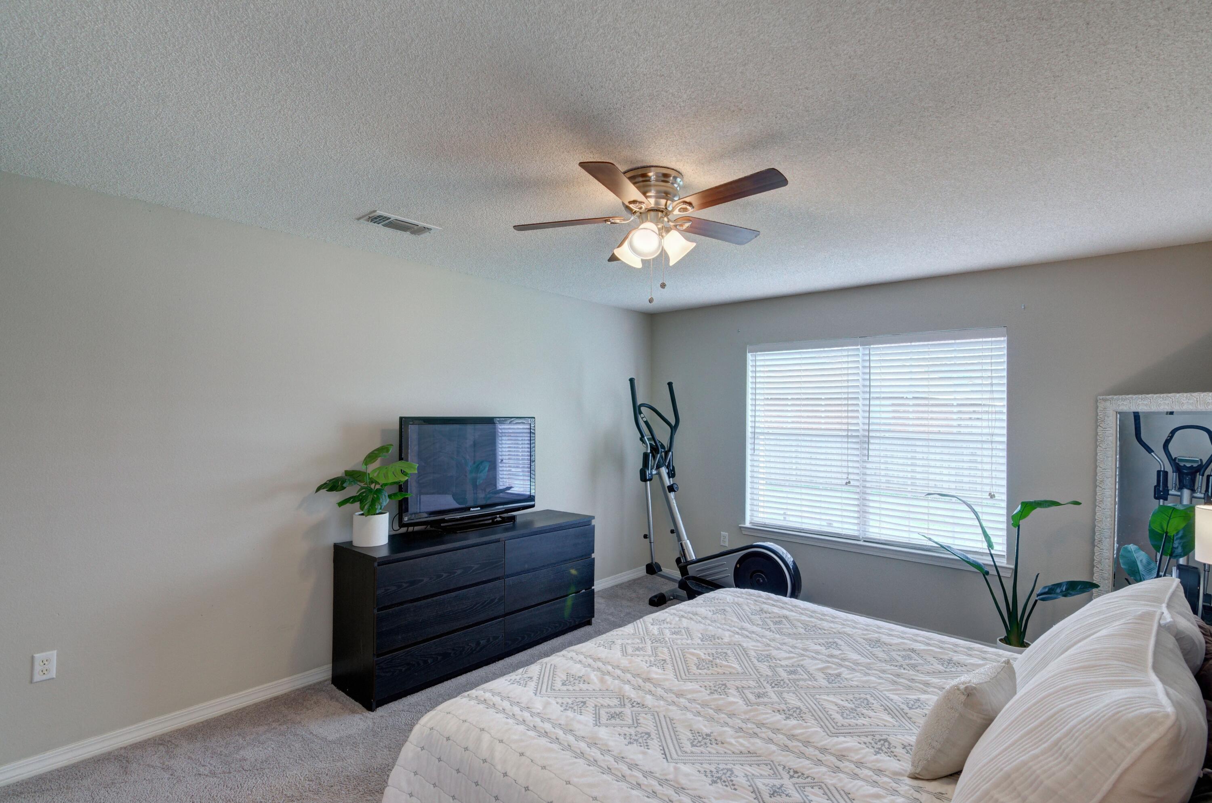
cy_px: 402
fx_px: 554
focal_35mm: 16
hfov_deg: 95.1
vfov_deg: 71.8
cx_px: 606
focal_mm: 11
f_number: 9
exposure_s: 1/40
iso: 400
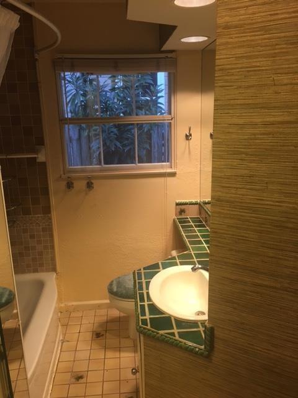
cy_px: 199
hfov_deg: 48.2
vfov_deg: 61.7
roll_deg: +2.2
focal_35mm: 29
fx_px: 333
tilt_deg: -13.1
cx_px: 149
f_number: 2.2
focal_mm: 4.15
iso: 80
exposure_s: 1/30
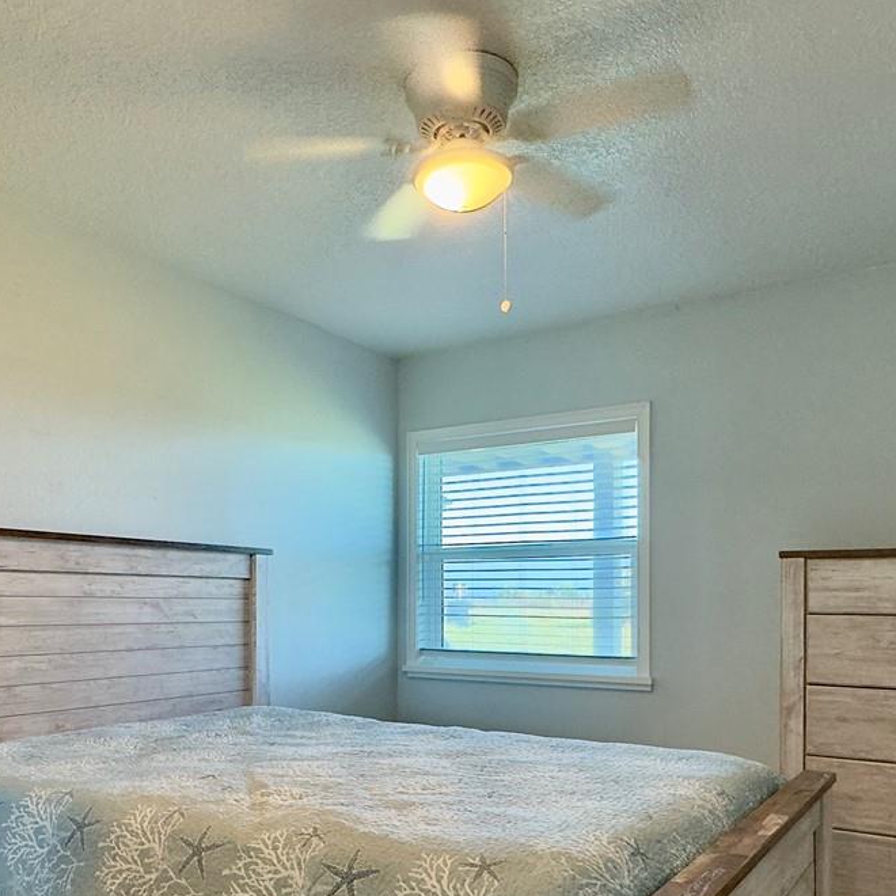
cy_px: 595
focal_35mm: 30
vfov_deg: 53.0
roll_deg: -1.1
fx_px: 879
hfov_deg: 53.8
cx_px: 376
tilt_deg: +3.2
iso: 160
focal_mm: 2.22
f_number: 2.2
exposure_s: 1/60
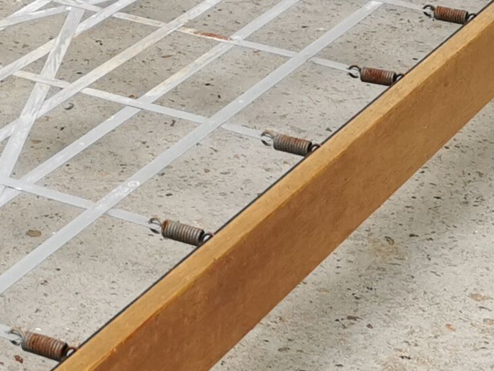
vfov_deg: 10.9
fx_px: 1941
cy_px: 109
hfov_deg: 14.1
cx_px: -69
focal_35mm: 136
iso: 160
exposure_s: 1/50
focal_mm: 5.58
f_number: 1.8
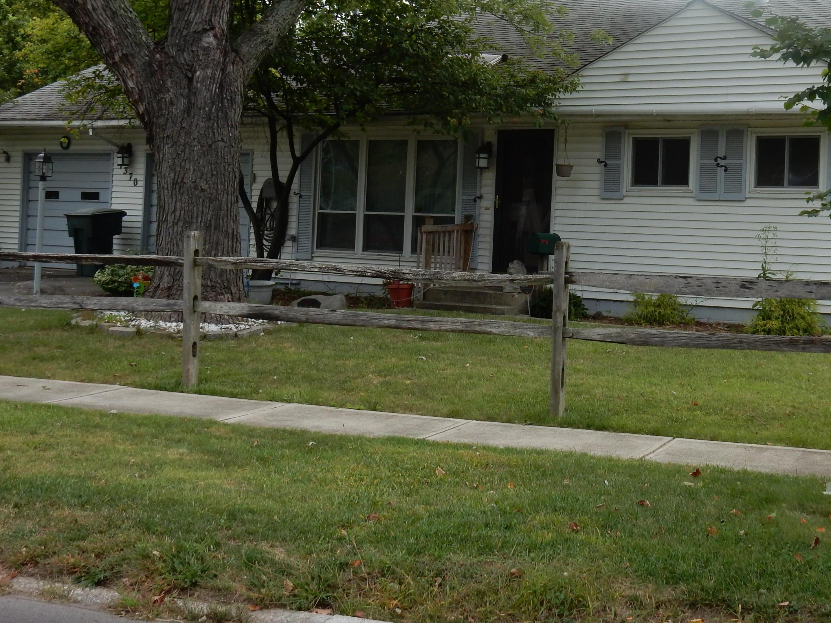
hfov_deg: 31.5
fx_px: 1464
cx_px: 523
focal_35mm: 61
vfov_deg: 23.9
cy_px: 213
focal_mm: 7.6
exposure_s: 1/320
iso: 125
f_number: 4.2
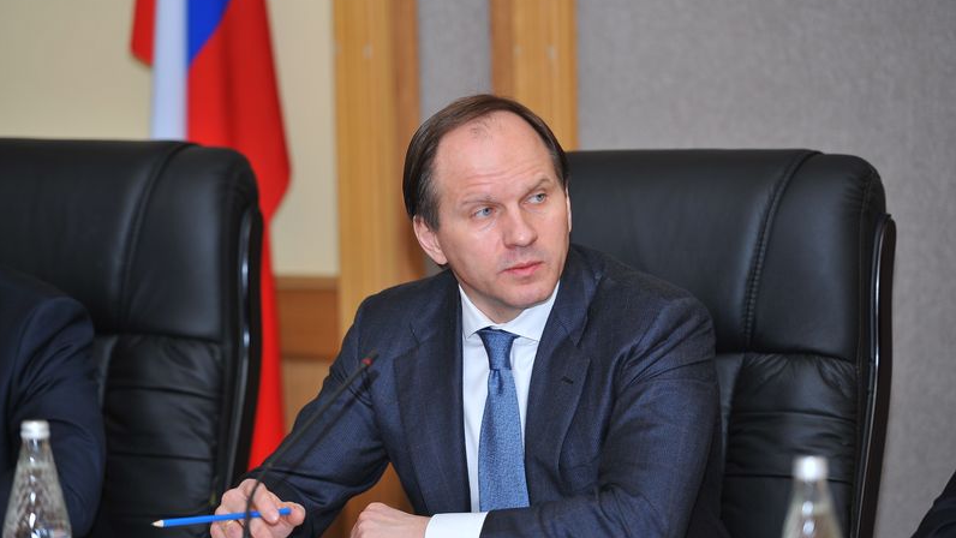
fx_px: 4132
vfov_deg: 7.4
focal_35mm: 163
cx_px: 477
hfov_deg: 13.2
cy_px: 301
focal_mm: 155
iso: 200
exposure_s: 1/60
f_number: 2.8
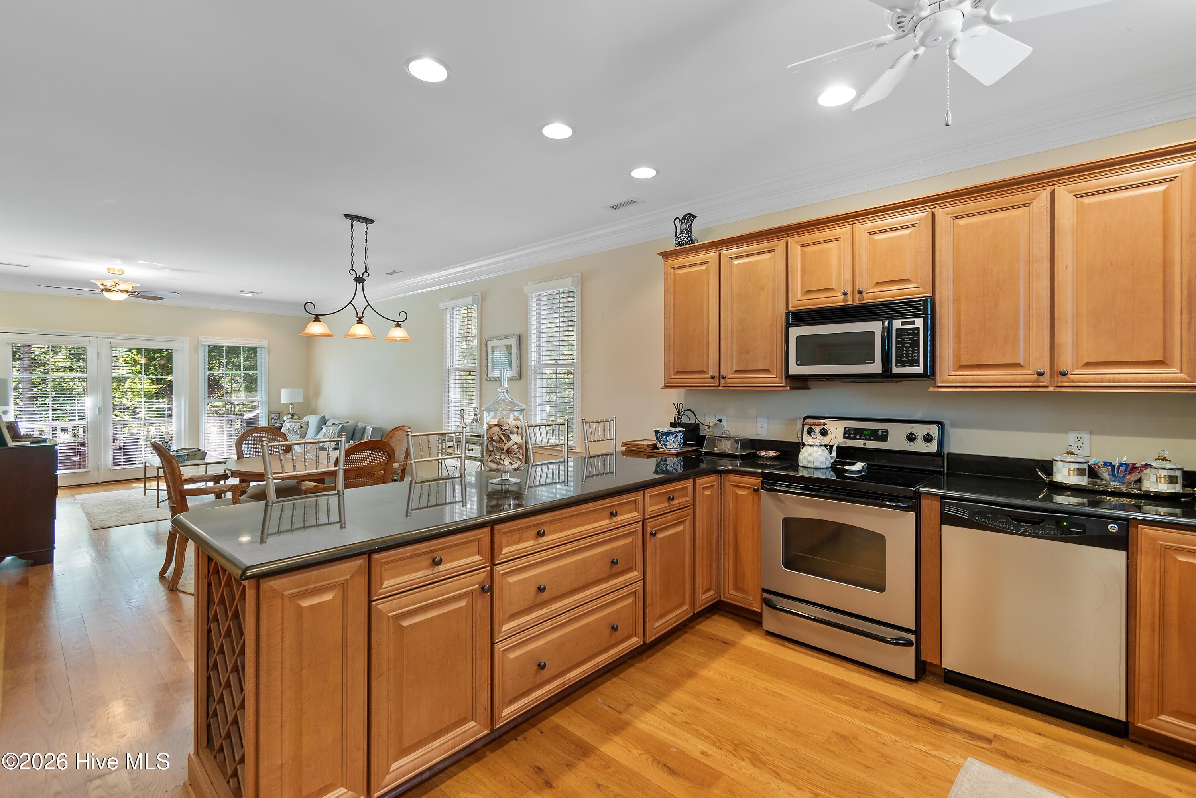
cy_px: 399
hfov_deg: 100.4
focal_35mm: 15
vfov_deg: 77.3
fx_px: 498
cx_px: 598
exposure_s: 1/2
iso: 100
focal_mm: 10
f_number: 4.5
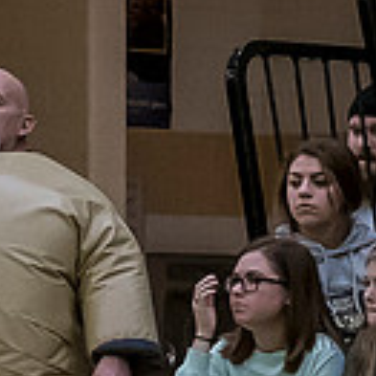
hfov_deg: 2.5
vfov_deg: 2.5
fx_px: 8541
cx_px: -628
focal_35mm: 695
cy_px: 223
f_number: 2
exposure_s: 1/1000
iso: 2000
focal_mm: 45
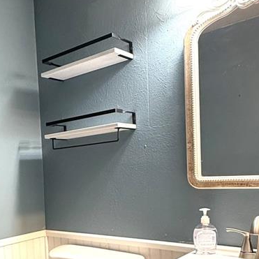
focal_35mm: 40
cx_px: 38
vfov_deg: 40.5
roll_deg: +3.4
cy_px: 199
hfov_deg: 39.6
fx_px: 339
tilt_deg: -2.6
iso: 250
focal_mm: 2.22
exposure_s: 1/60
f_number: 2.2
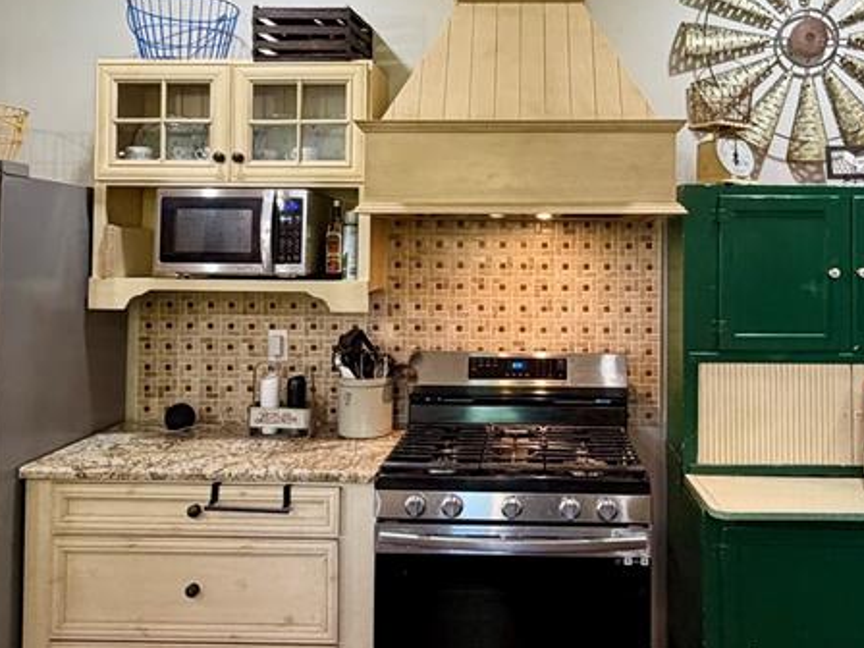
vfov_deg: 43.6
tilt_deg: +2.0
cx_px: 515
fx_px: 799
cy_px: 222
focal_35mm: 32
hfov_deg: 56.4
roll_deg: -0.6
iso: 250
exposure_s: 1/60
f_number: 2.2
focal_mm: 2.22
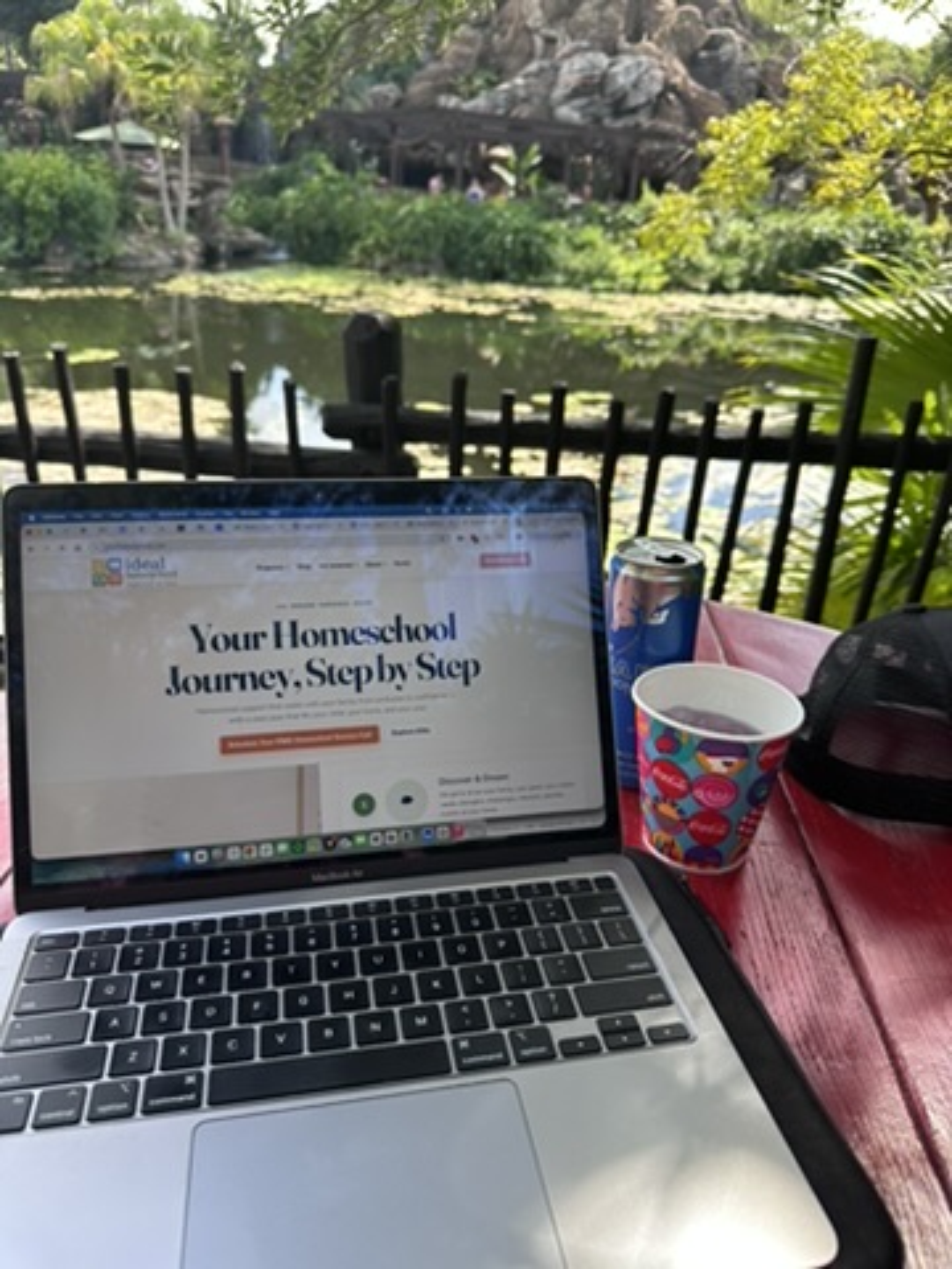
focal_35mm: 24
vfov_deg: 71.6
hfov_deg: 56.8
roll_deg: -4.0
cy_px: 634
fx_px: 880
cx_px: 476
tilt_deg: -26.8
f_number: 1.78
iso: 80
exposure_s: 1/529
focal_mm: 6.86
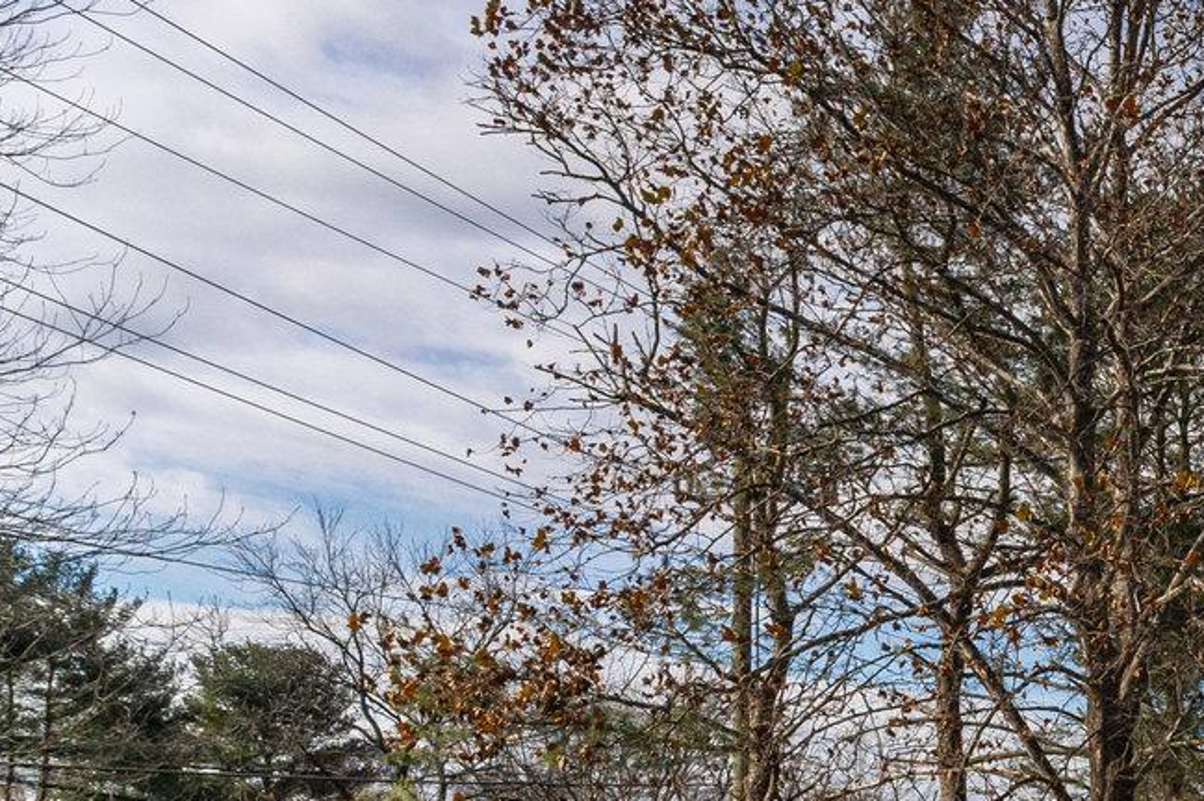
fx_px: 2006
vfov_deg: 21.4
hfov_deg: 25.5
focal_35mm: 60
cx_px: 1788
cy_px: 887
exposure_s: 1/4000
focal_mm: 19
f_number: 8
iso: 1250
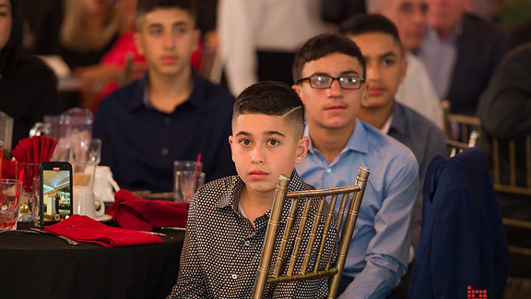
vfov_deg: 5.8
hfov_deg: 10.2
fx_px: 2971
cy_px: 156
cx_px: 266
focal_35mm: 211
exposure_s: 1/125
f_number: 3.2
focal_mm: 200
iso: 1600
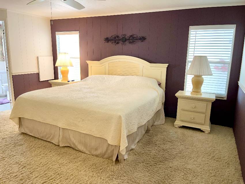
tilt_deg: -11.8
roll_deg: -0.8
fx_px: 184
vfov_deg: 53.0
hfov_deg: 67.3
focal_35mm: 26
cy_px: 92
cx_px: 122
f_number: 1.6
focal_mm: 5.1
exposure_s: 1/60
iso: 125
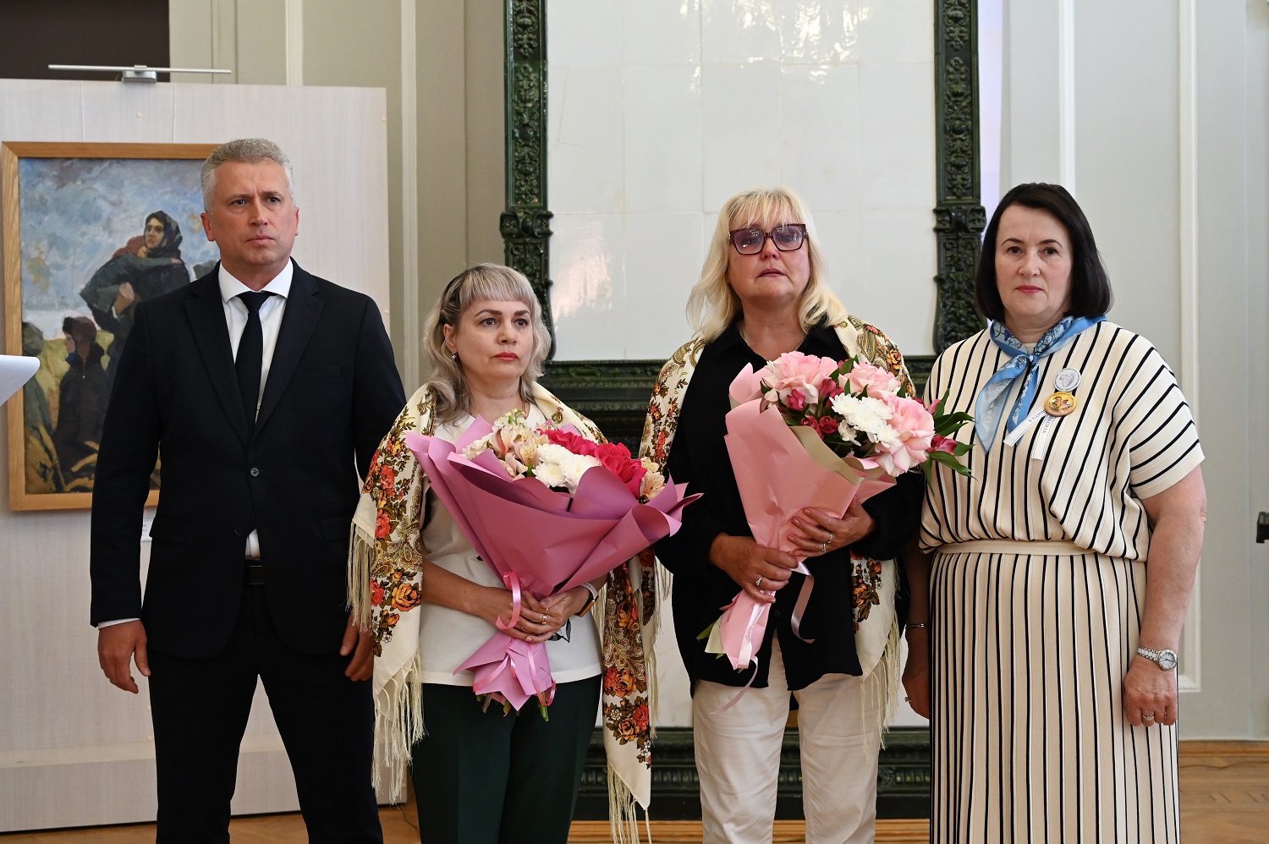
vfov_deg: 27.5
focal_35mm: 49
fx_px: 1726
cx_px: 634
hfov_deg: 40.4
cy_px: 422
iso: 1800
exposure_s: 1/125
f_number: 4
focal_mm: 49
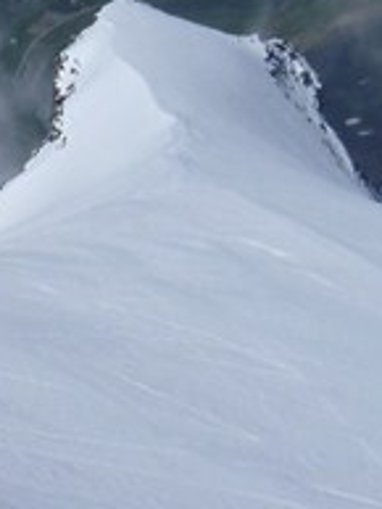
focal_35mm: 145
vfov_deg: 13.0
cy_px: 720
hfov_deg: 9.7
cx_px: -337
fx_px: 2131
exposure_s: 1/1300
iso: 80
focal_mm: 6.3
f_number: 5.6
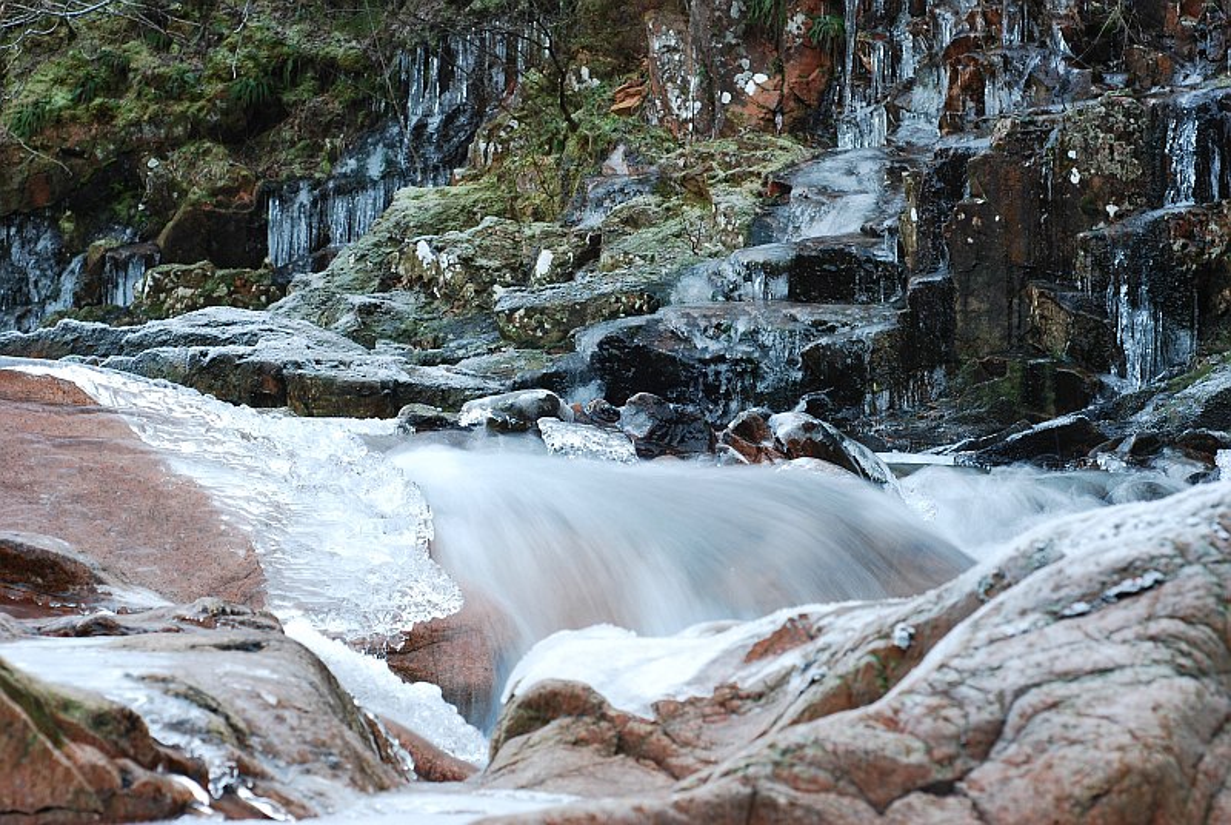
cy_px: 412
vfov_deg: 18.2
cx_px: 616
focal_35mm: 75
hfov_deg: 27.0
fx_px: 2568
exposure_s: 1/4
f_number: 8
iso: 200
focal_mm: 50
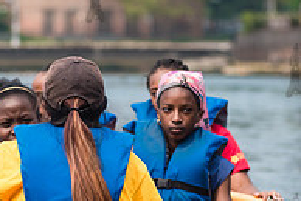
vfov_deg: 3.8
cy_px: 145
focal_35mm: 360
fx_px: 3015
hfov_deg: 5.7
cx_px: 95
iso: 250
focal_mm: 120
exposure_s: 1/1600
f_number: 4
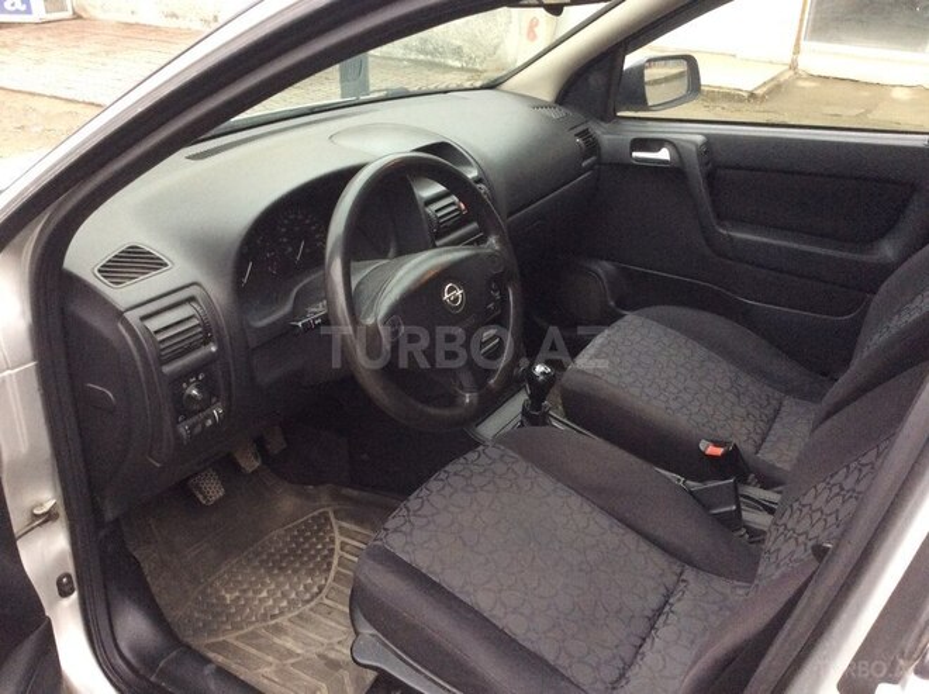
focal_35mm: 32
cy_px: 347
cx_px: 464
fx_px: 858
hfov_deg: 56.9
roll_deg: +0.0
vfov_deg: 44.1
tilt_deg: -29.8
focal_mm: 3.3
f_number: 2.4
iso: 125
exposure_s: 1/25
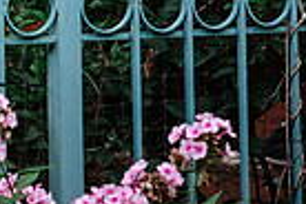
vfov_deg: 3.8
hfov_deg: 5.7
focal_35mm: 362
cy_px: -222
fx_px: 3077
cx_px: 163
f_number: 4
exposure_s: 1/250
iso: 400
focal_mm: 54.1
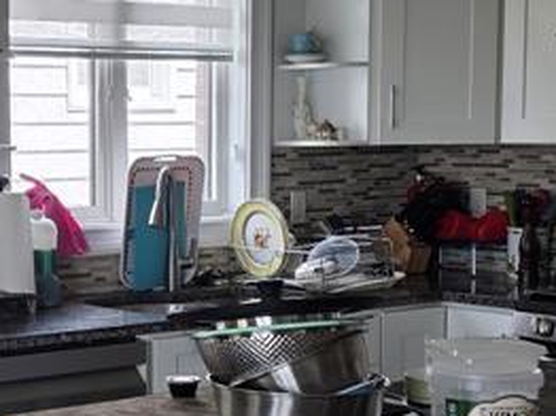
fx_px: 1444
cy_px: 238
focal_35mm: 90
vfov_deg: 16.4
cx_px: 51
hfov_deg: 21.3
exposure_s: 1/180
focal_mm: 6.3
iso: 100
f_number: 1.7
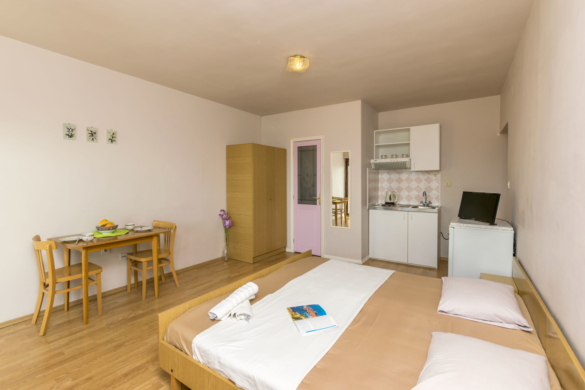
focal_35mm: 16
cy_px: 195
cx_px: 292
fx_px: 268
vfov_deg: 72.1
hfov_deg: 95.0
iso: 100
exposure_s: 1/160
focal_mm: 11
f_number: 8
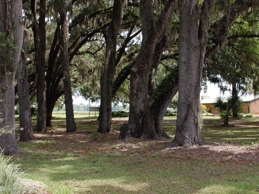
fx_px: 352
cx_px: 146
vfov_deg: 30.9
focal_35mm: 47
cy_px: 93
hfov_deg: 40.4
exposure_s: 1/160
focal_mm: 26
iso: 200
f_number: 6.3
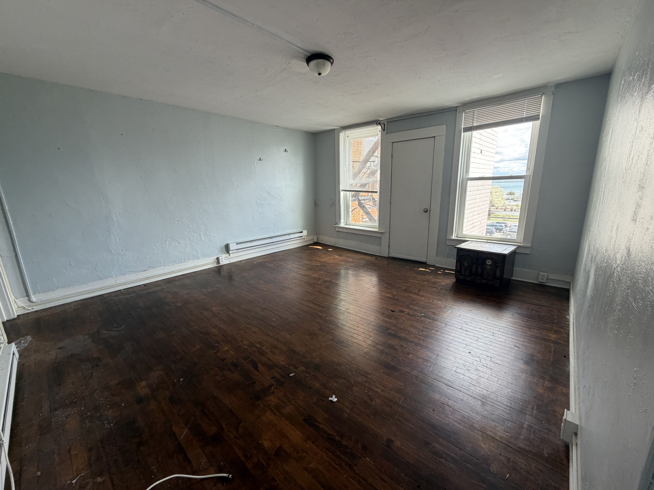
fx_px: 265
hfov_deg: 102.1
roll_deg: +1.5
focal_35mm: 14
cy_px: 245
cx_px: 327
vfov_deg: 85.7
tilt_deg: -13.0
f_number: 2.2
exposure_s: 1/121
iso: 125
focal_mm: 2.22
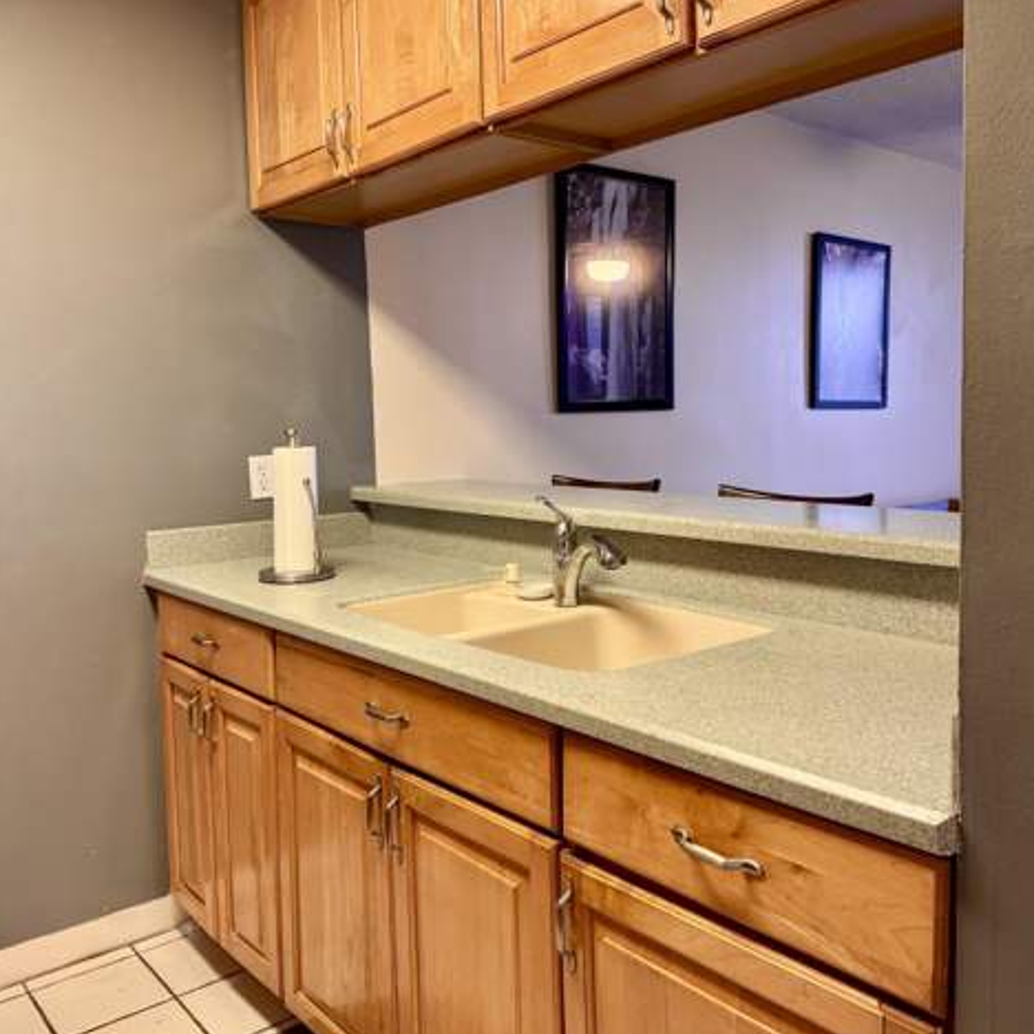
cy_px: 490
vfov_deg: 55.6
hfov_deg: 55.6
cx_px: 524
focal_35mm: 29
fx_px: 980
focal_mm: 6.76
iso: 250
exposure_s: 1/60
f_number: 1.78
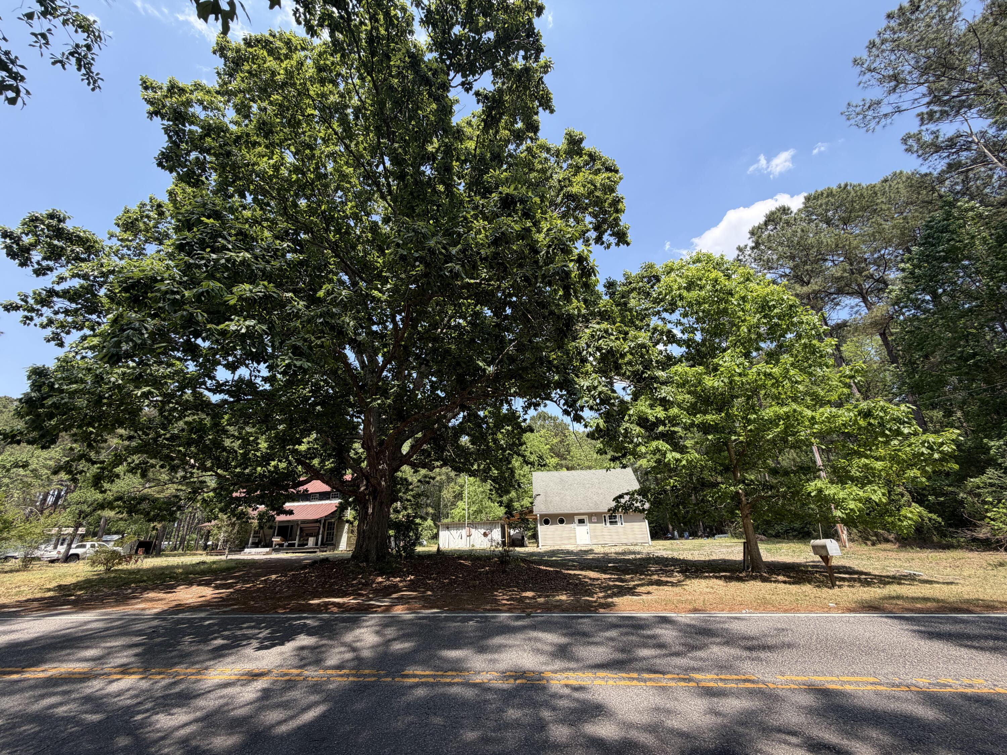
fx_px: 407
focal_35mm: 14
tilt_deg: +23.7
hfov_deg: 102.1
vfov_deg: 85.7
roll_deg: +3.1
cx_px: 504
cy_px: 378
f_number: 2.2
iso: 40
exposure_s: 1/510
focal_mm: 2.22
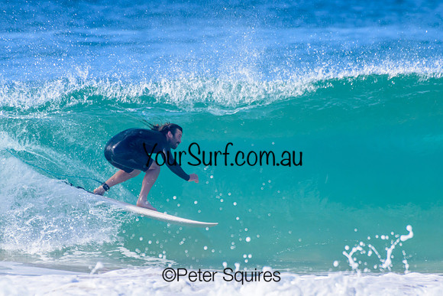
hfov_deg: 2.1
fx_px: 12308
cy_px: 148
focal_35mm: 1000
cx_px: 222
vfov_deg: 1.4
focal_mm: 1000
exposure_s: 1/2000
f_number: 11
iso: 1600
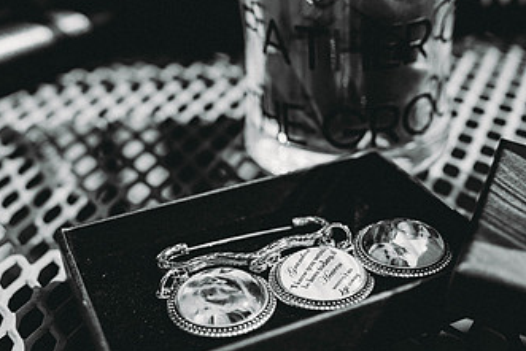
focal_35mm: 49
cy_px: 220
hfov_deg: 40.2
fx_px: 716
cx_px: 300
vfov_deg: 27.5
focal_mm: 28
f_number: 4.5
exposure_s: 1/1000
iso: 80
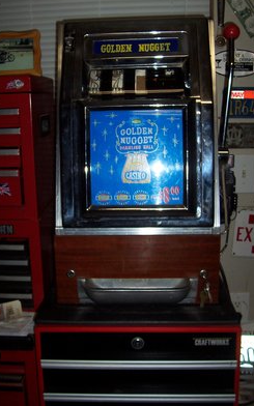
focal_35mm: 40
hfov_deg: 31.9
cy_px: 202
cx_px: 107
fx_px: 443
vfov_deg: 49.3
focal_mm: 5.6
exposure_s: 1/60
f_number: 2.8
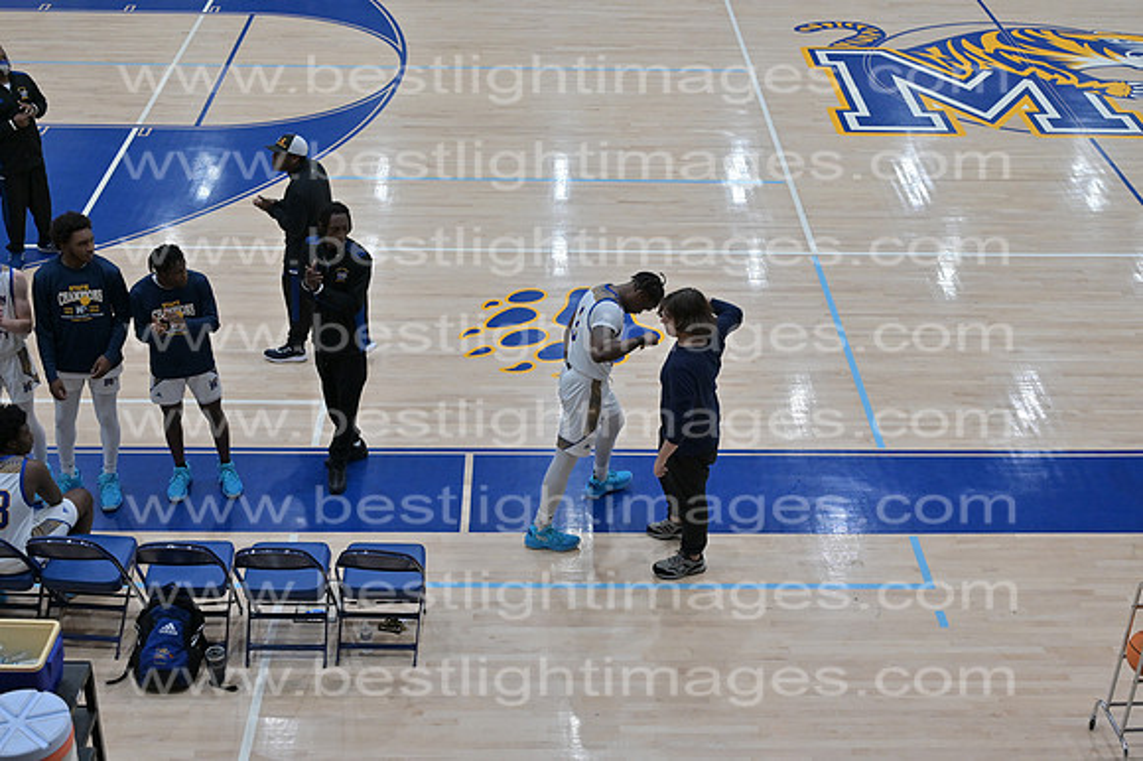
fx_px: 1587
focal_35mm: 50
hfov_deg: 39.6
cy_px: 380
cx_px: 572
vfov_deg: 27.0
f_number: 4
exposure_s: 1/400
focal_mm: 50
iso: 2500
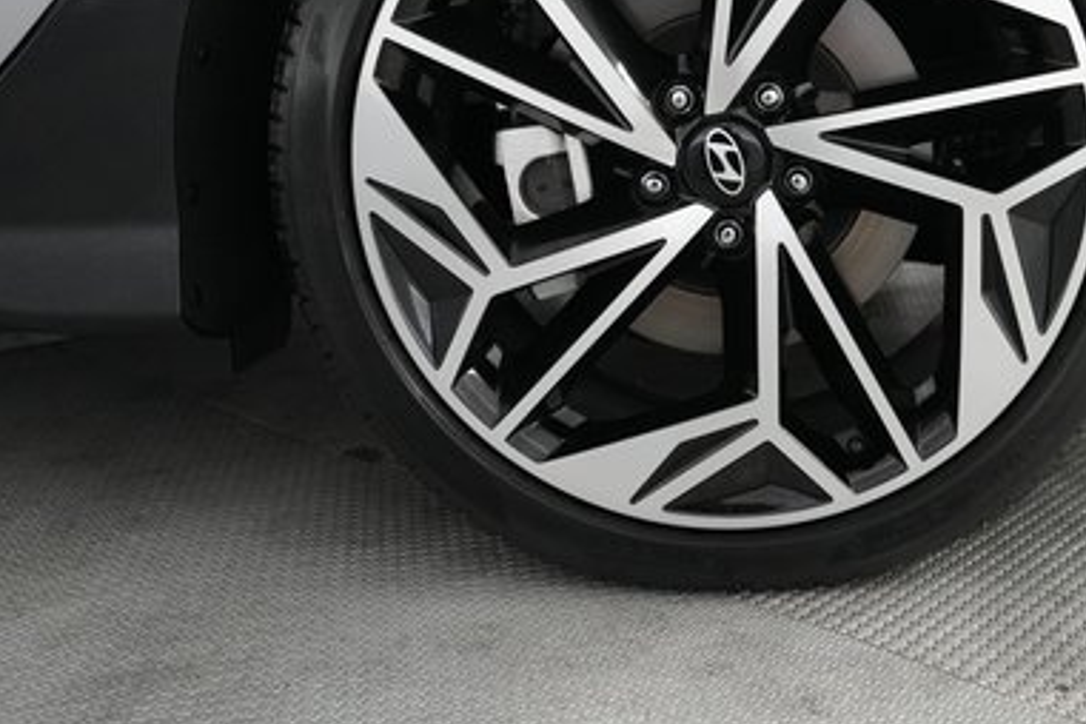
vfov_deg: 31.2
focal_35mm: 42
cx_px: 724
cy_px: 157
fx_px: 1267
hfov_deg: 45.7
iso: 3200
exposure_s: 1/160
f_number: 2.8
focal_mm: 25
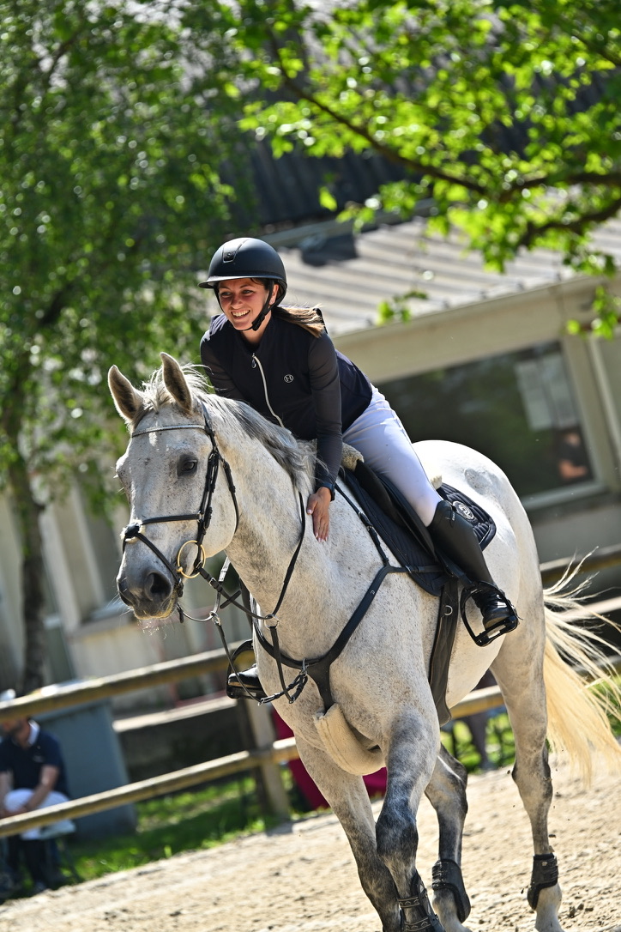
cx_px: 310
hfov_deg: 6.9
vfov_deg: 10.3
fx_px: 5175
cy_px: 466
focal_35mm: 200
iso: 320
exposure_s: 1/1250
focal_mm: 200
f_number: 5
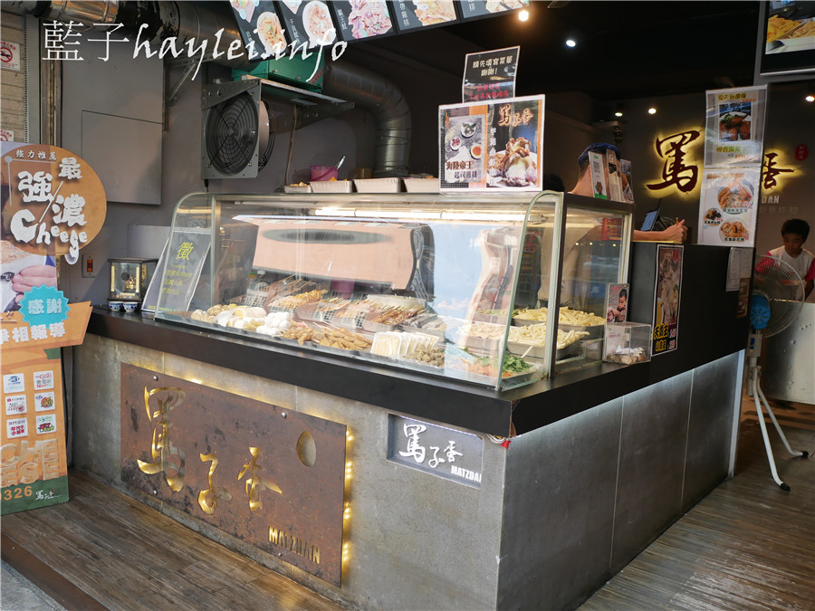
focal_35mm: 30
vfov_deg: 46.8
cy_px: 306
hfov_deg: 60.0
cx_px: 408
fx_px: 706
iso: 200
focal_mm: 15
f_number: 2.2
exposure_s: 1/200
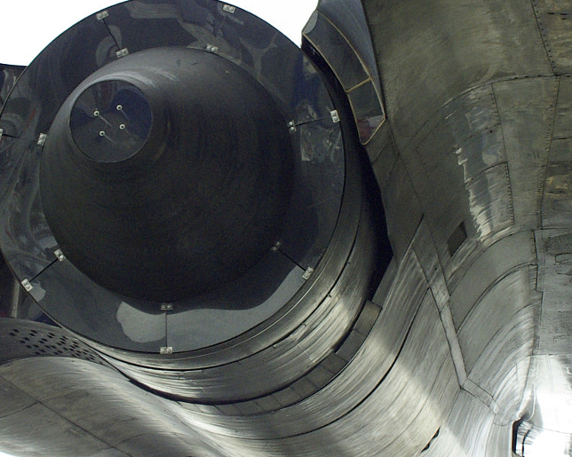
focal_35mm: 98
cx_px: 275
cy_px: 203
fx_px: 1659
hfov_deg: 19.6
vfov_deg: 15.7
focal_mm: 28
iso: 500
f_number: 7.1
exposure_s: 1/400
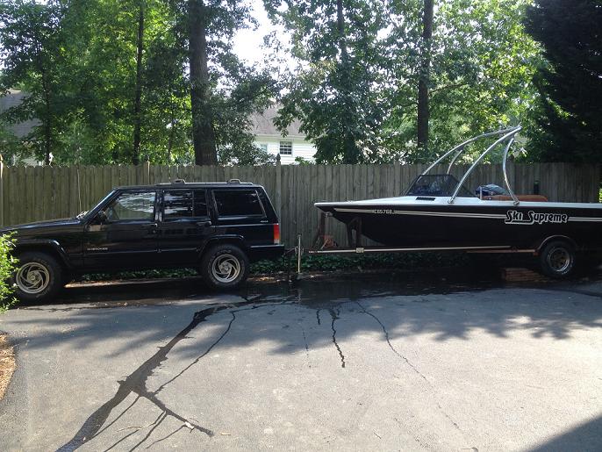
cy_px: 226
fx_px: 609
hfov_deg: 52.6
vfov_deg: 40.7
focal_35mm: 35
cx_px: 301
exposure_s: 1/211
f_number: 2.4
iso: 50
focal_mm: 4.28
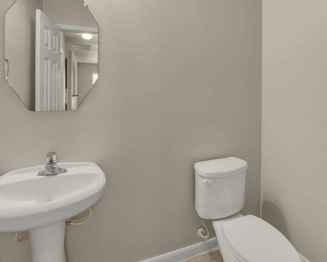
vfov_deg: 63.9
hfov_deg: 77.6
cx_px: 172
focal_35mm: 21
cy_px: 88
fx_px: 203
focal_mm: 14
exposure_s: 1/15
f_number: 11
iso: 500
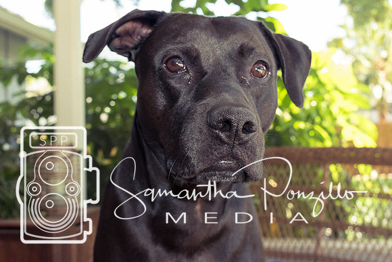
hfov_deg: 46.1
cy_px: 130
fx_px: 460
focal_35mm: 42
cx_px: 182
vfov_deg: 31.7
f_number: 5.6
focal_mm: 25
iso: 800
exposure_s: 1/125
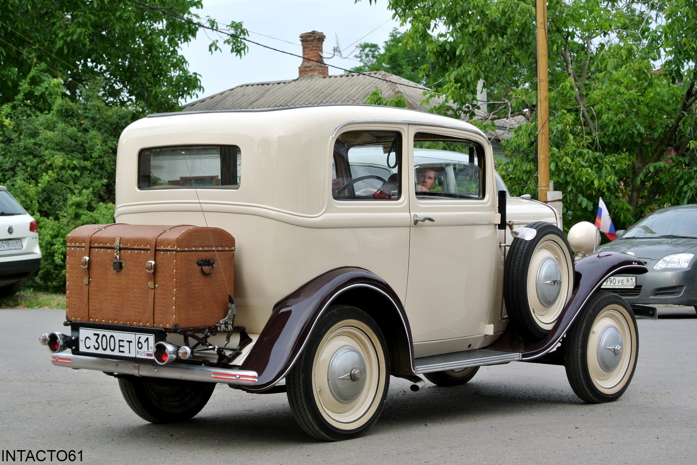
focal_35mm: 81
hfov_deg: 25.0
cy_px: 232
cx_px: 348
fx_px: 1569
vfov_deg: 16.9
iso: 100
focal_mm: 30
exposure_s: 1/160
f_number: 5.6
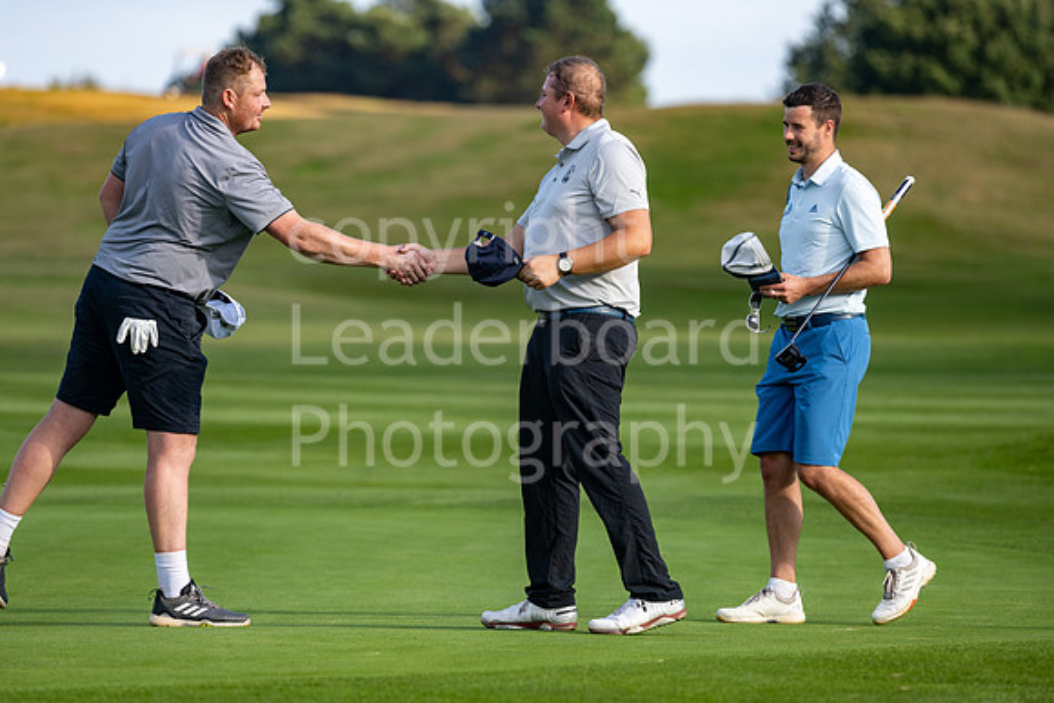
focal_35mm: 300
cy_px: 352
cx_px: 527
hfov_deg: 6.9
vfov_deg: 4.6
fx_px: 8785
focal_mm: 300
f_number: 5.6
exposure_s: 1/800
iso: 200
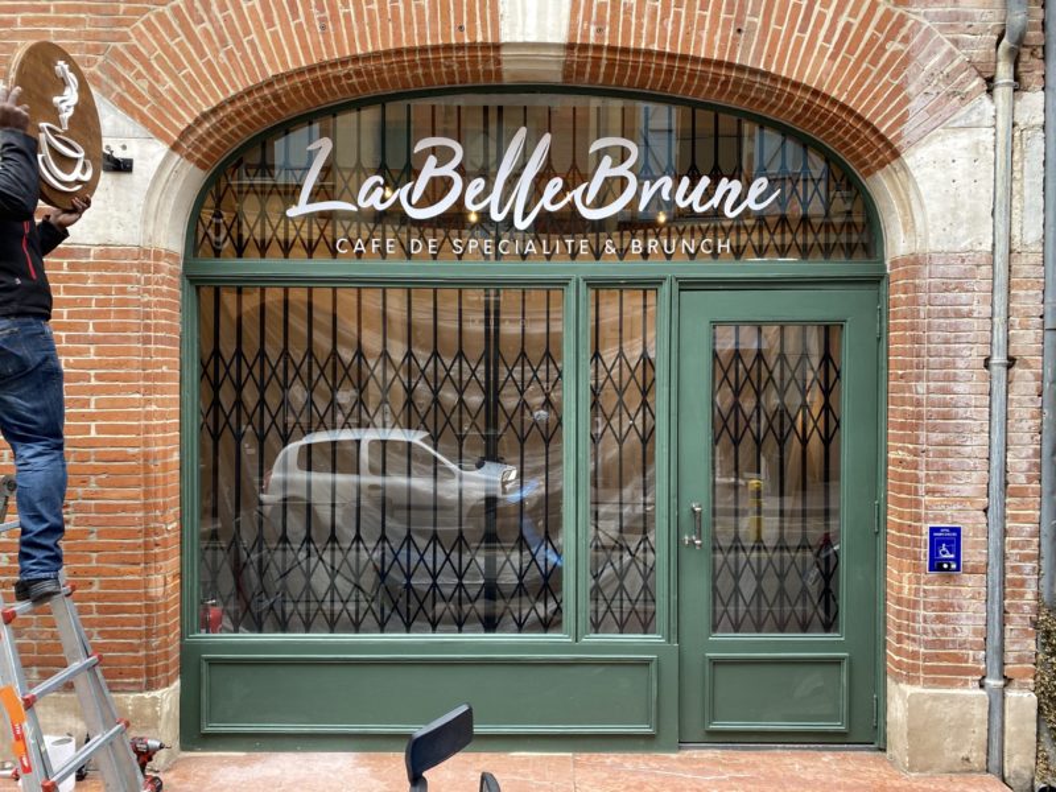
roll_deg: -0.5
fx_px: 793
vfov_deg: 53.1
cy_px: 396
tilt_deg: -0.6
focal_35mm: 26
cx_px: 528
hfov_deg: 67.3
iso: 64
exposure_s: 1/121
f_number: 1.8
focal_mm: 4.25
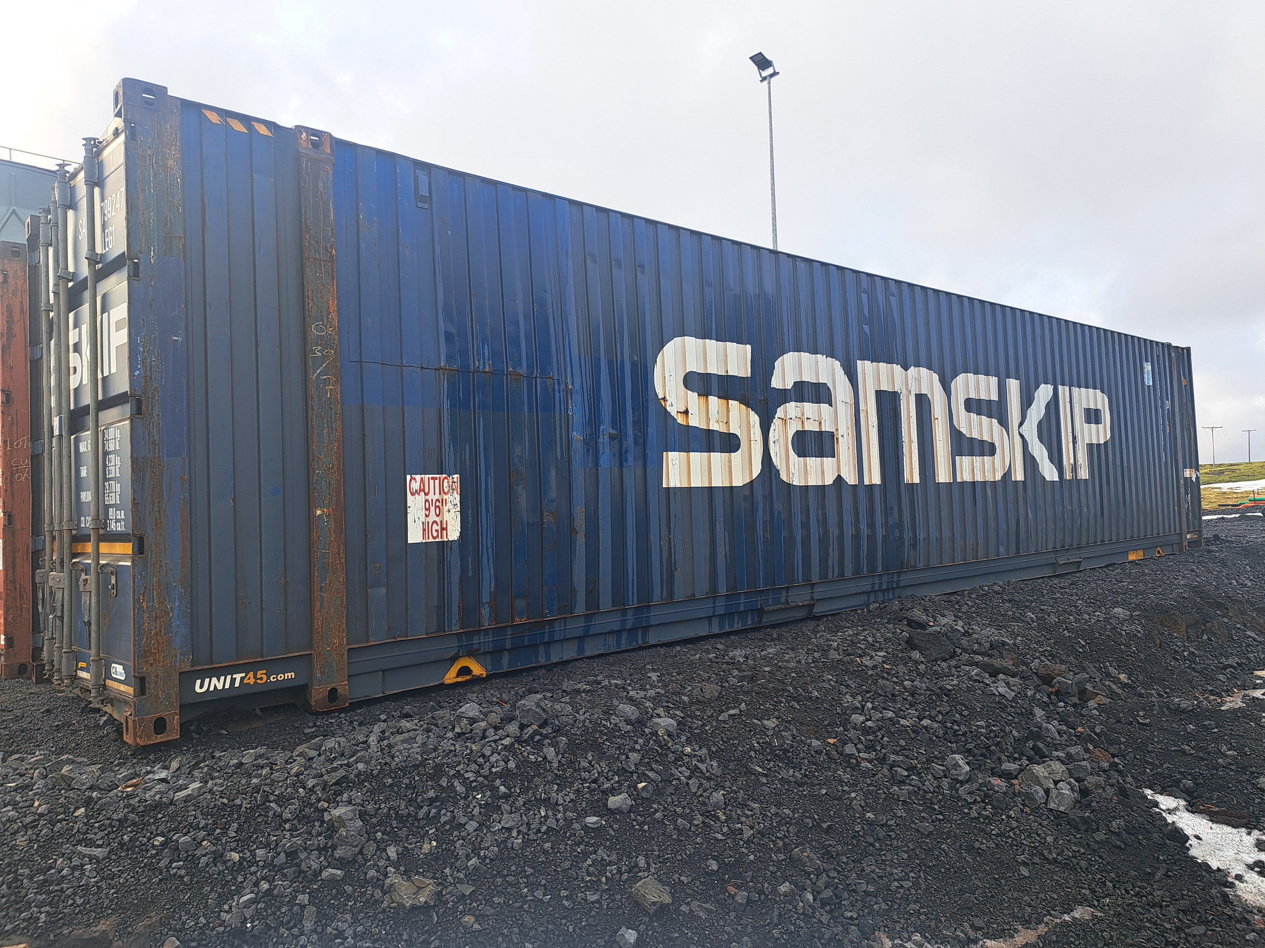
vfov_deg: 56.8
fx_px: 877
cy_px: 474
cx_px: 632
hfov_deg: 71.6
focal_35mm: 24
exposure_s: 1/305
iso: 50
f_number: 1.8
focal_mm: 5.23
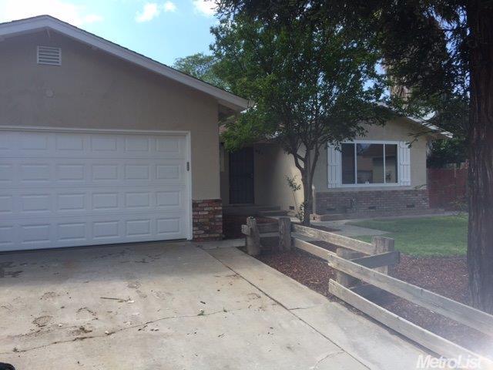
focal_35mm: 29
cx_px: 246
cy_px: 185
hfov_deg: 61.7
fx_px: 413
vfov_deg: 48.2
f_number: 2.2
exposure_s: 1/879
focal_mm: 4.15
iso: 32
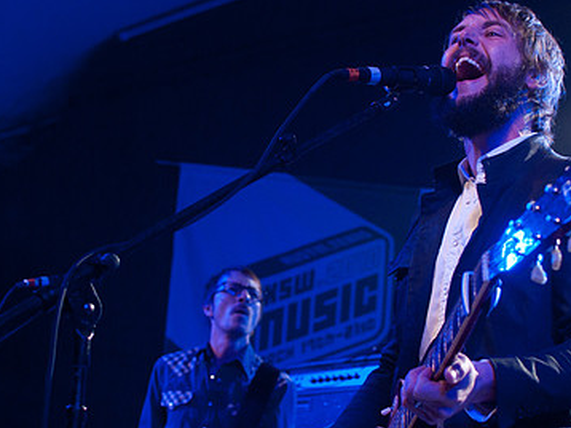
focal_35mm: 82
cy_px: 228
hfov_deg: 23.9
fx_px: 1348
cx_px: 263
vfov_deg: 18.0
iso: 1000
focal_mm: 35
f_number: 3.2
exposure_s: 1/250
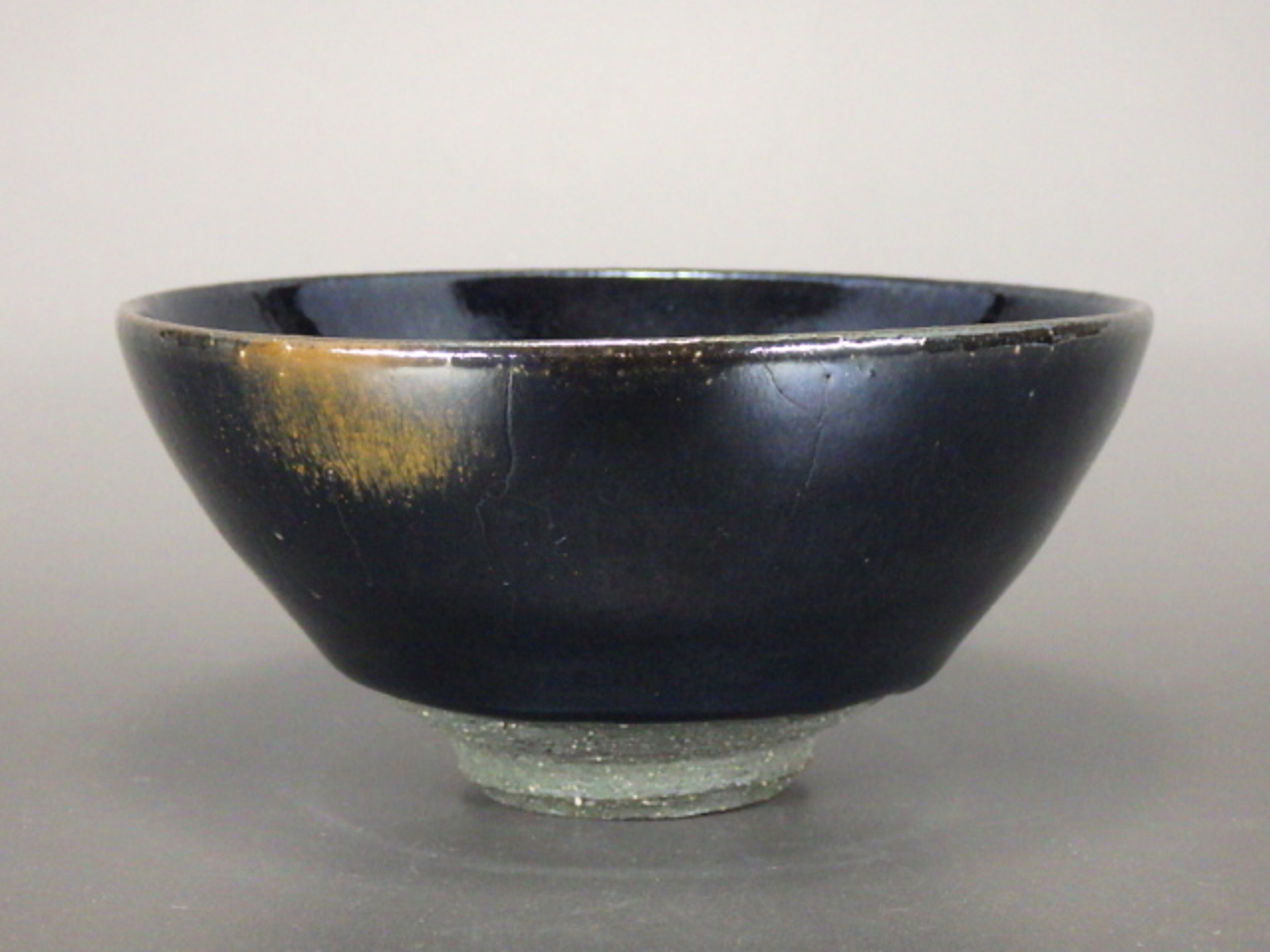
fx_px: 2825
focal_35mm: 77
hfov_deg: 25.3
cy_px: 476
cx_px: 635
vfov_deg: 19.1
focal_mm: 13.7
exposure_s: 1/20
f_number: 4.8
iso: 400
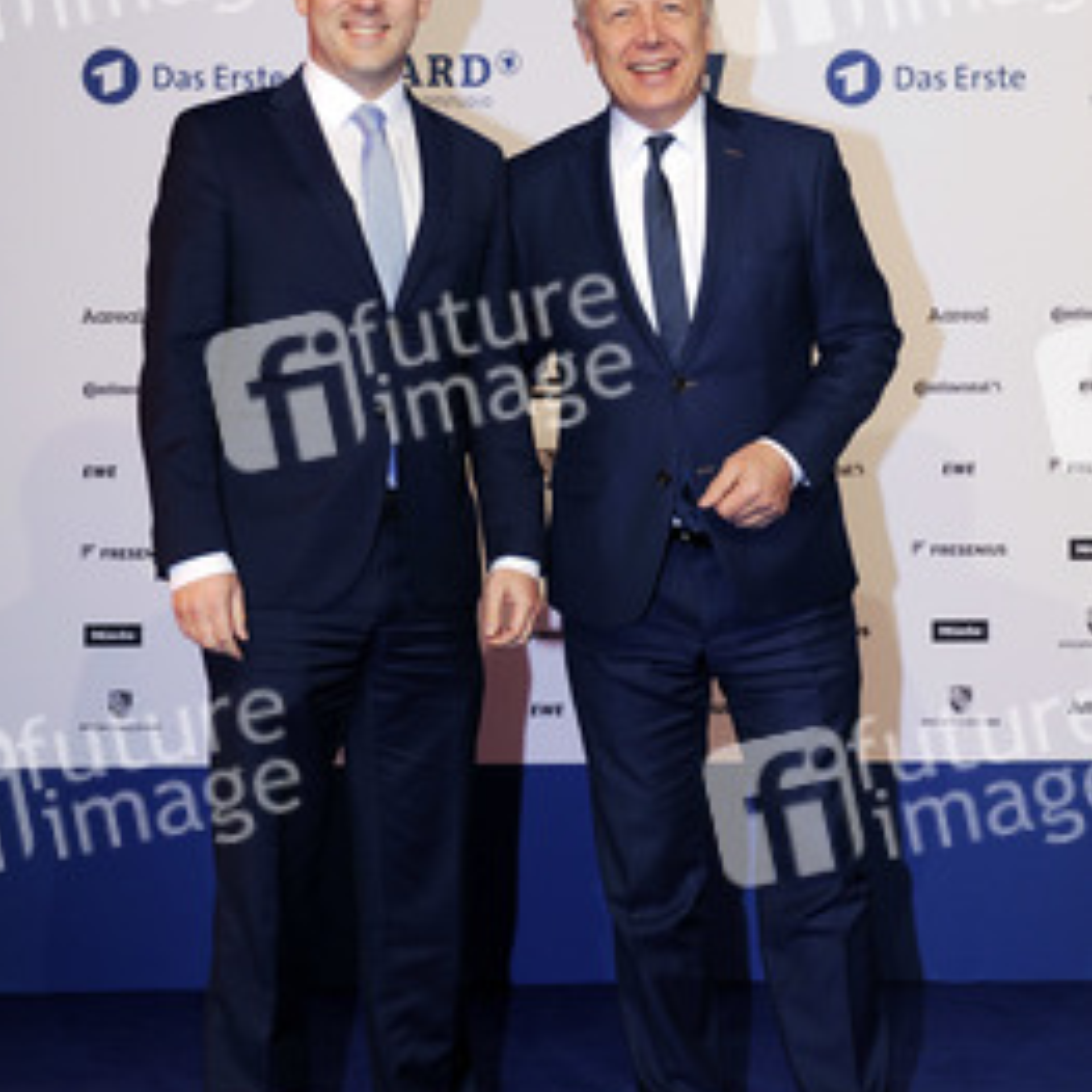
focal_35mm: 62
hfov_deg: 27.7
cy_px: 581
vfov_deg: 27.7
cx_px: 542
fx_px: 2213
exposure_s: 1/200
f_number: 4
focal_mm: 48
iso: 800
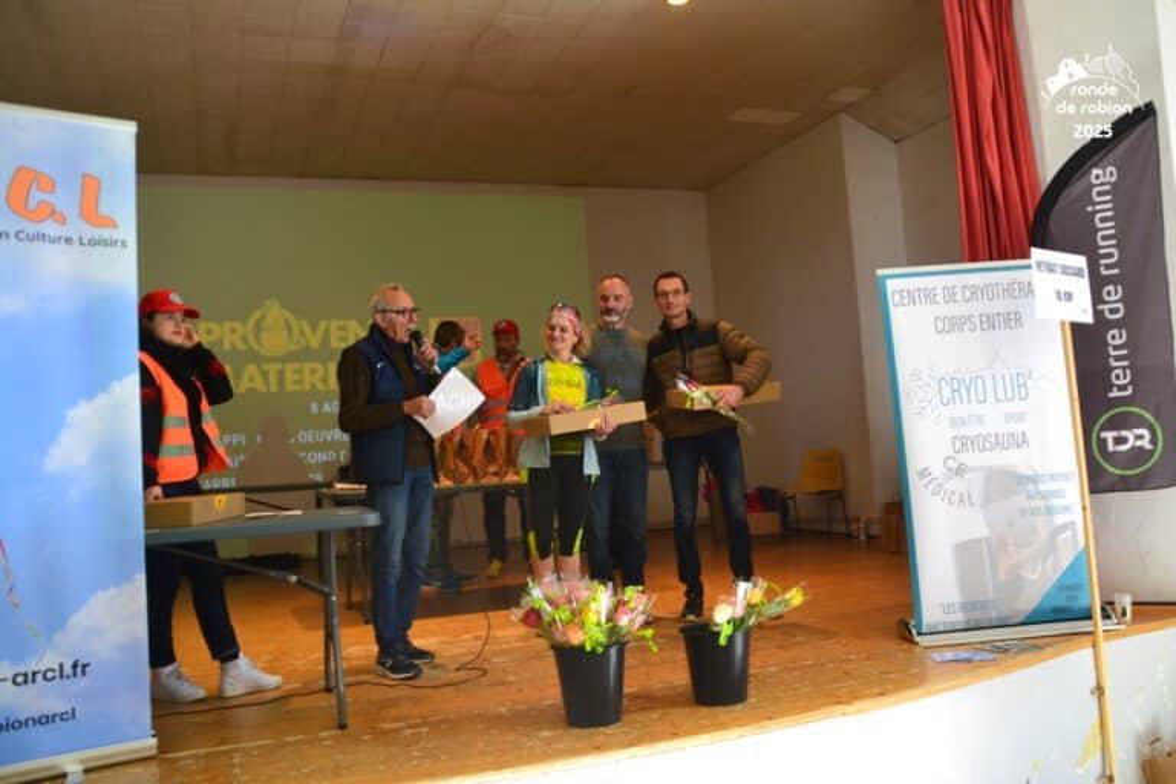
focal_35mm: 27
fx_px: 882
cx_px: 588
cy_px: 392
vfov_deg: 47.9
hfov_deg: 67.4
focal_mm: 18
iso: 800
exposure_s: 1/60
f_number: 5
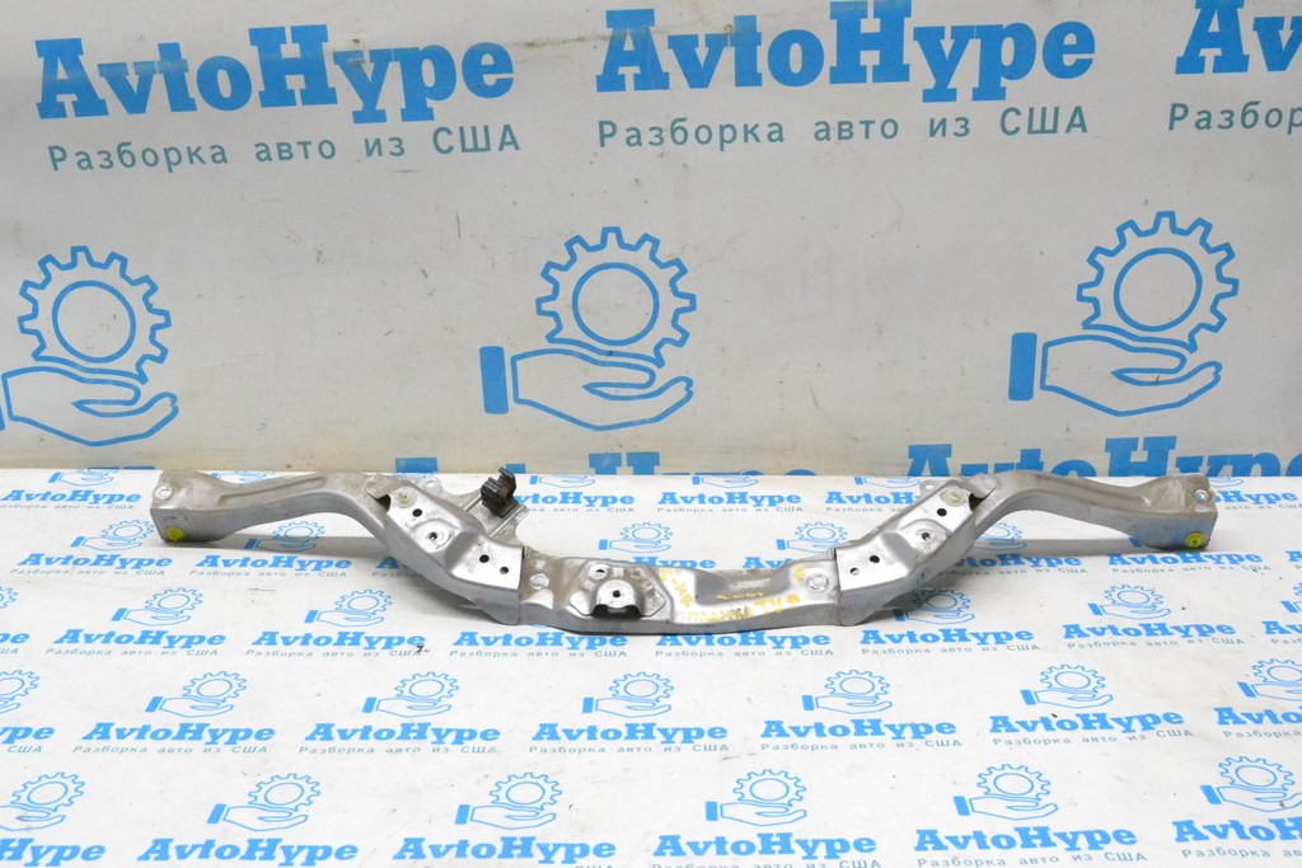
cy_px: 434
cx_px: 651
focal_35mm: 39
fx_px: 1411
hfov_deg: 49.5
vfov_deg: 34.2
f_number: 13
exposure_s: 1/100
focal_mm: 26
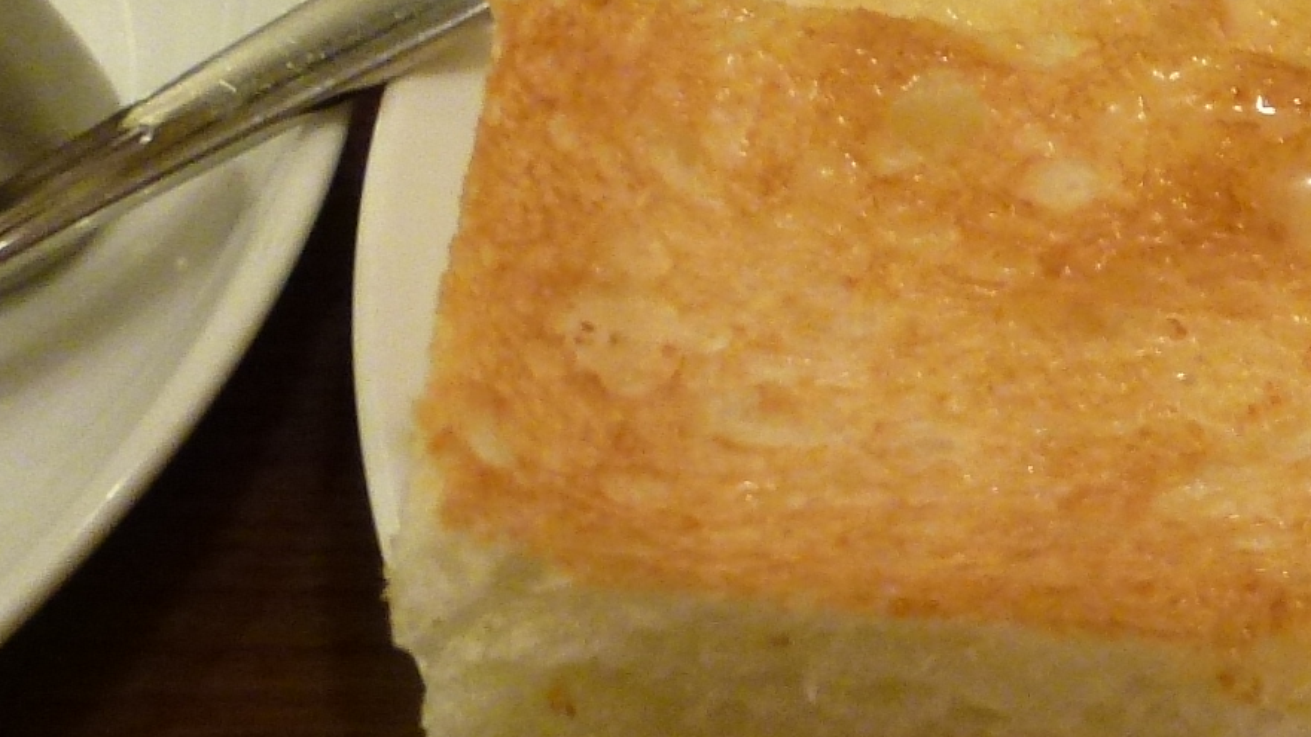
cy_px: 459
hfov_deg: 23.7
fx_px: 2641
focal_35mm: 76
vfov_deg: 15.9
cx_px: 1810
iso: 200
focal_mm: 4.3
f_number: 3.3
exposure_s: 1/13
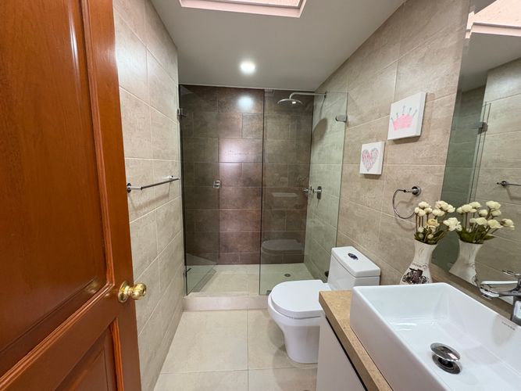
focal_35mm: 14
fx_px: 211
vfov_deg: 85.7
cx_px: 260
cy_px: 196
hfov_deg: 102.1
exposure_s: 1/60
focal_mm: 2.22
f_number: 2.2
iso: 400
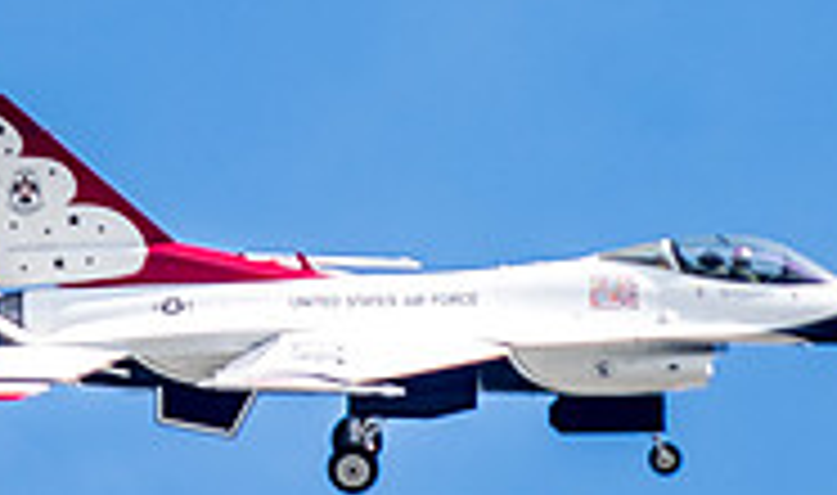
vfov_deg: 0.9
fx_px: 31732
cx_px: 193
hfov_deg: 1.5
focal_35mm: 1412
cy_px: 269
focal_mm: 200
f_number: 5
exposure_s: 1/1000
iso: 100
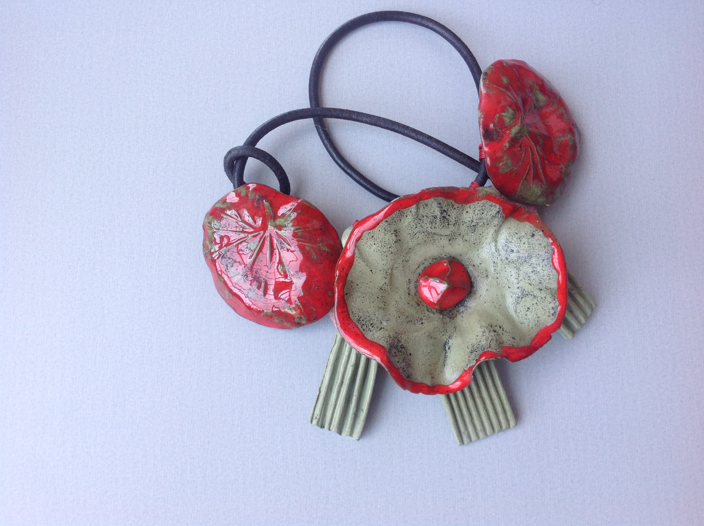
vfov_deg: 40.6
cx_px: 352
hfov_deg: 52.7
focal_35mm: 35
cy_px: 263
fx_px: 711
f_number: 2.4
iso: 80
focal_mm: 4.28
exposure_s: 1/60
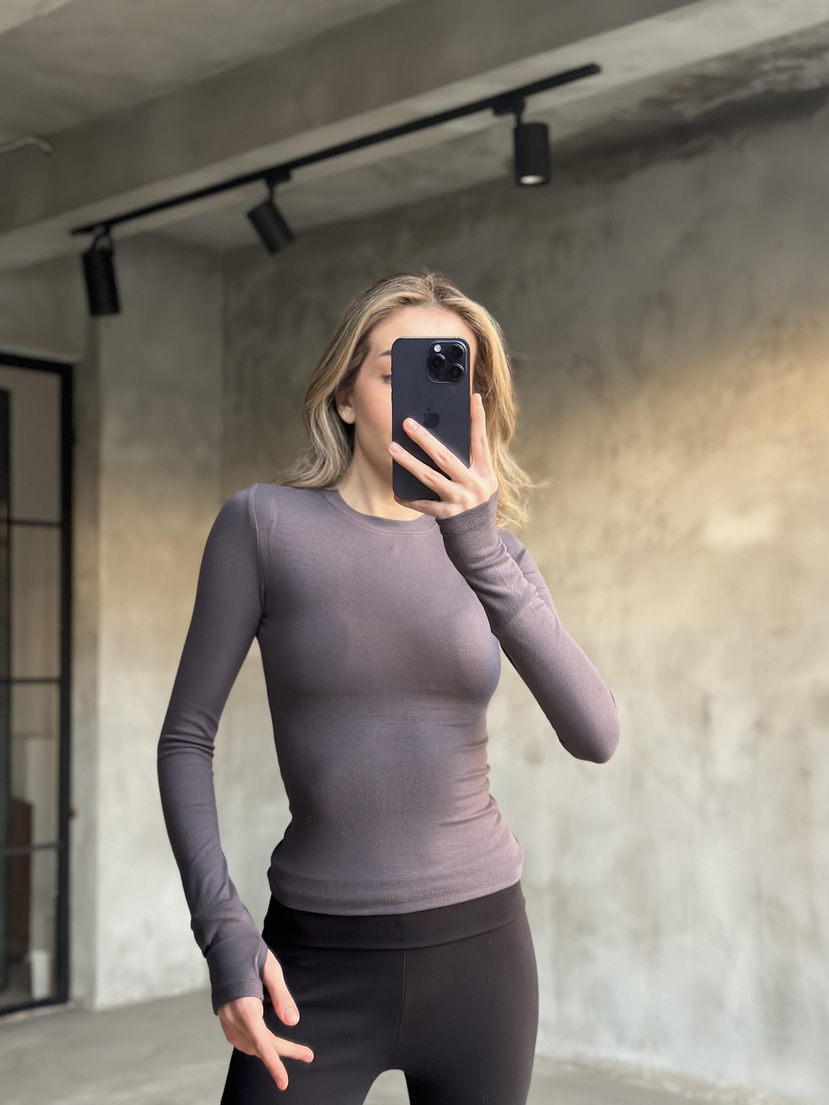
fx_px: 1533
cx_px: 414
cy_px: 552
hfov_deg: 30.3
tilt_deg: -16.6
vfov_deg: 39.7
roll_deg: -0.3
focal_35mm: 48
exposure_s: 1/50
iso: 400
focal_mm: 6.86
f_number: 1.78
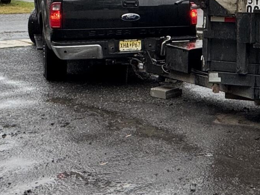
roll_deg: -1.6
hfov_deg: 26.7
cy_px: 30
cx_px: 325
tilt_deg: -4.5
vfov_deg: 22.8
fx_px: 473
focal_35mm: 63
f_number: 2.2
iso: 125
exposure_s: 1/99
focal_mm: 2.22
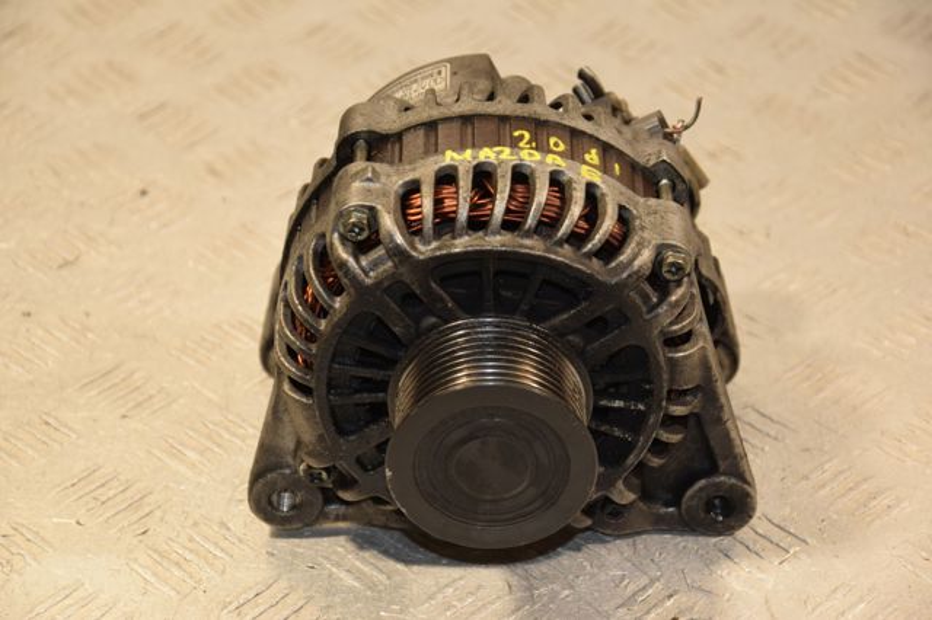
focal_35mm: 112
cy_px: 310
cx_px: 466
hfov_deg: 18.2
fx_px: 2911
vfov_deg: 12.2
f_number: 5.3
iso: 800
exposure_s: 1/125
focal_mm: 75
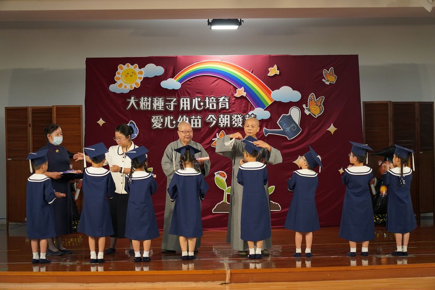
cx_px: 218
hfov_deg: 22.9
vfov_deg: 15.4
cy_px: 145
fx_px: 1075
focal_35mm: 89
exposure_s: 1/160
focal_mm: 89
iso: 3200
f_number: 4
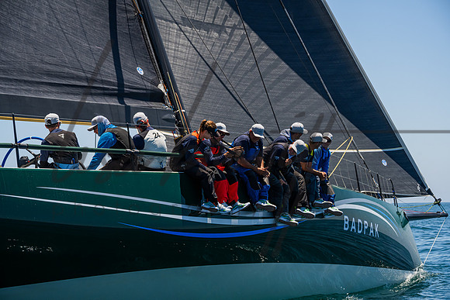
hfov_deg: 19.5
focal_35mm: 105
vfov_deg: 13.0
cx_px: 225
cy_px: 150
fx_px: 1313
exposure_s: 1/2000
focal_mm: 105
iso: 500
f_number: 8
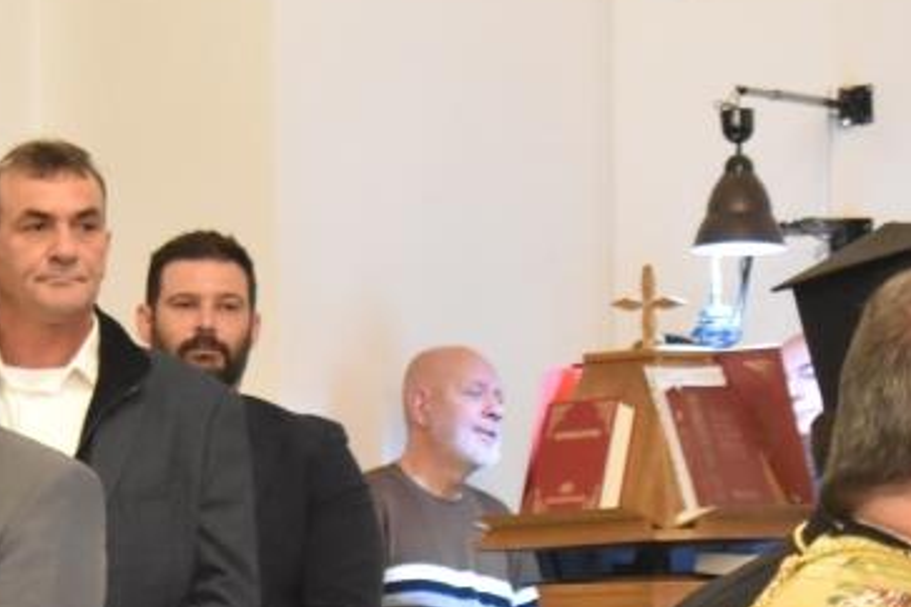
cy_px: 578
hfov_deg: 8.8
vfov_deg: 5.9
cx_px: -201
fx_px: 5881
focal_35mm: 232
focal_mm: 55
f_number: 5.6
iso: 3200
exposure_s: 1/30
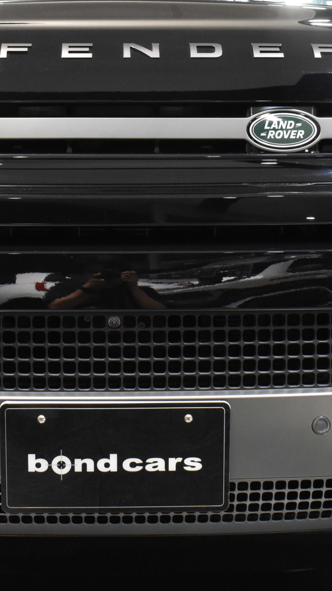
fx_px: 1237
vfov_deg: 26.7
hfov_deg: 15.3
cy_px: 211
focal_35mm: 79
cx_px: 115
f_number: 8
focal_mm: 24
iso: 2000
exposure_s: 1/40
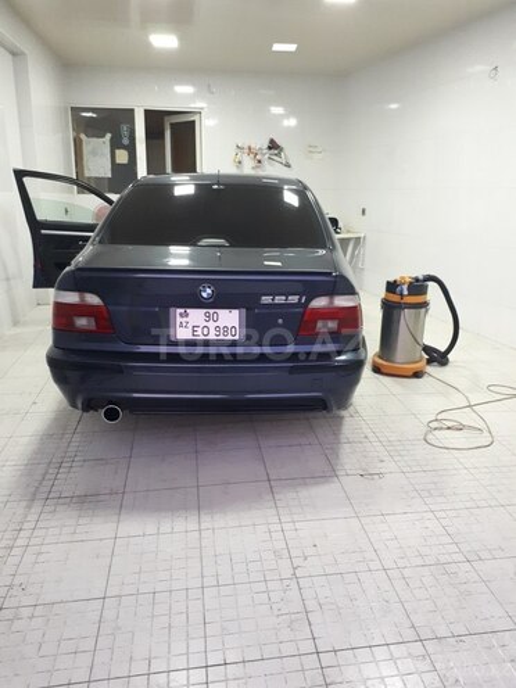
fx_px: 537
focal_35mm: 27
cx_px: 258
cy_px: 344
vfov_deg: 65.3
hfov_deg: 51.4
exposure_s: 1/17
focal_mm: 3.6
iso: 400
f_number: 1.9
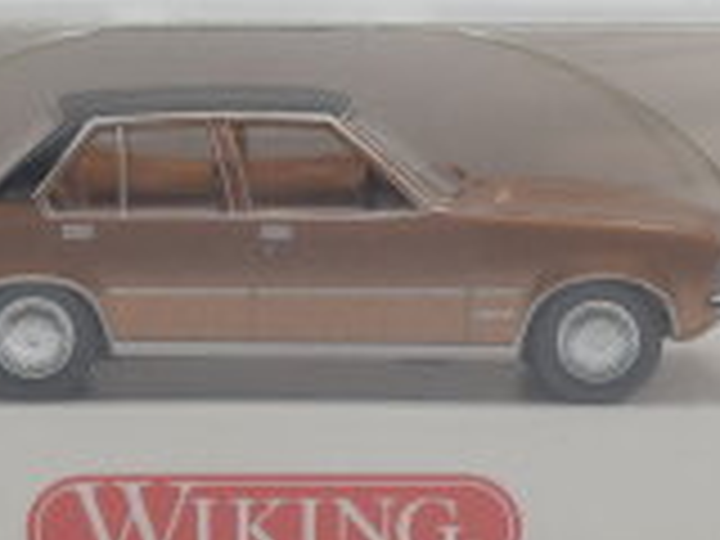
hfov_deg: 10.4
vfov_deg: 7.8
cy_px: 308
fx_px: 3948
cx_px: 225
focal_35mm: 190
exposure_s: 1/160
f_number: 8
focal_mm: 35
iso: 250
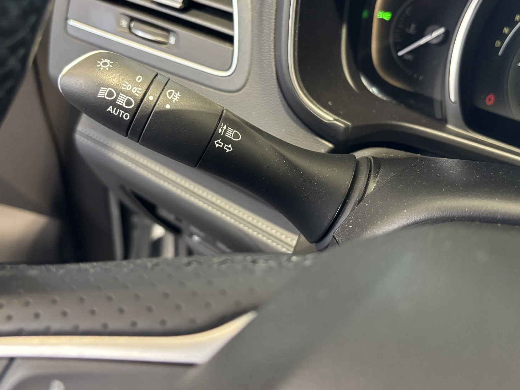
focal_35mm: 32
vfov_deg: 44.0
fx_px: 481
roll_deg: -2.7
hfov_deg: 56.8
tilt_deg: -37.6
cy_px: 158
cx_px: 251
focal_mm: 5.96
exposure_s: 1/50
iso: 320
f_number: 1.6
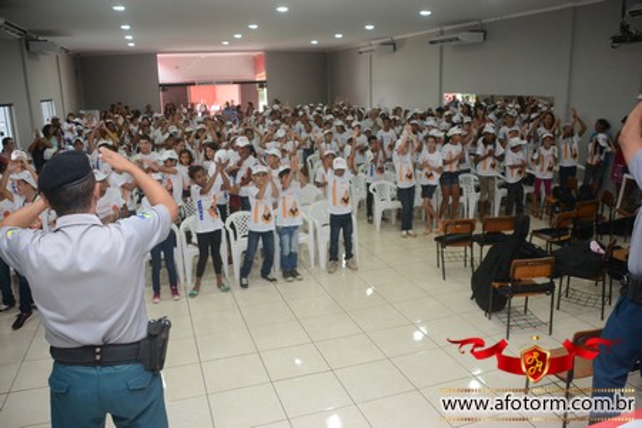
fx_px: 535
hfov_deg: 61.9
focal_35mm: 30
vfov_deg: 43.6
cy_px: 214
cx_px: 321
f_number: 3.5
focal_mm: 20
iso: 1600
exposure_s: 1/125
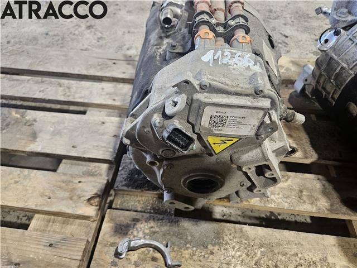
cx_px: 178
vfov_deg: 58.9
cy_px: 134
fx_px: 237
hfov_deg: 73.9
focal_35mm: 23
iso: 200
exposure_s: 1/100
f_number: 1.8
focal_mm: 5.4
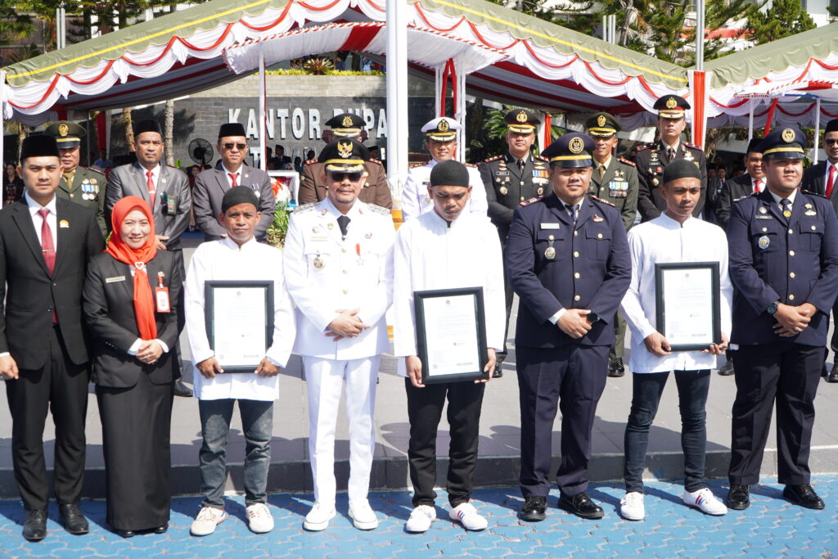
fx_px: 1048
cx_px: 419
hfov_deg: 43.6
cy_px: 280
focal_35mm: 45
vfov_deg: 29.9
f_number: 6.3
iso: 100
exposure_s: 1/250
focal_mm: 30
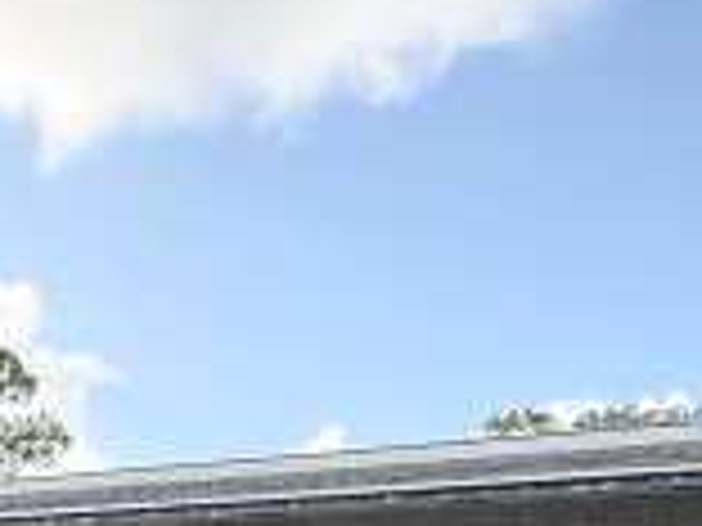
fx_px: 1460
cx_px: -76
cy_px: 958
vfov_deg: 16.8
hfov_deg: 25.1
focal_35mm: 72
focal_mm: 2.22
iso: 64
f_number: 2.2
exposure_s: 1/411
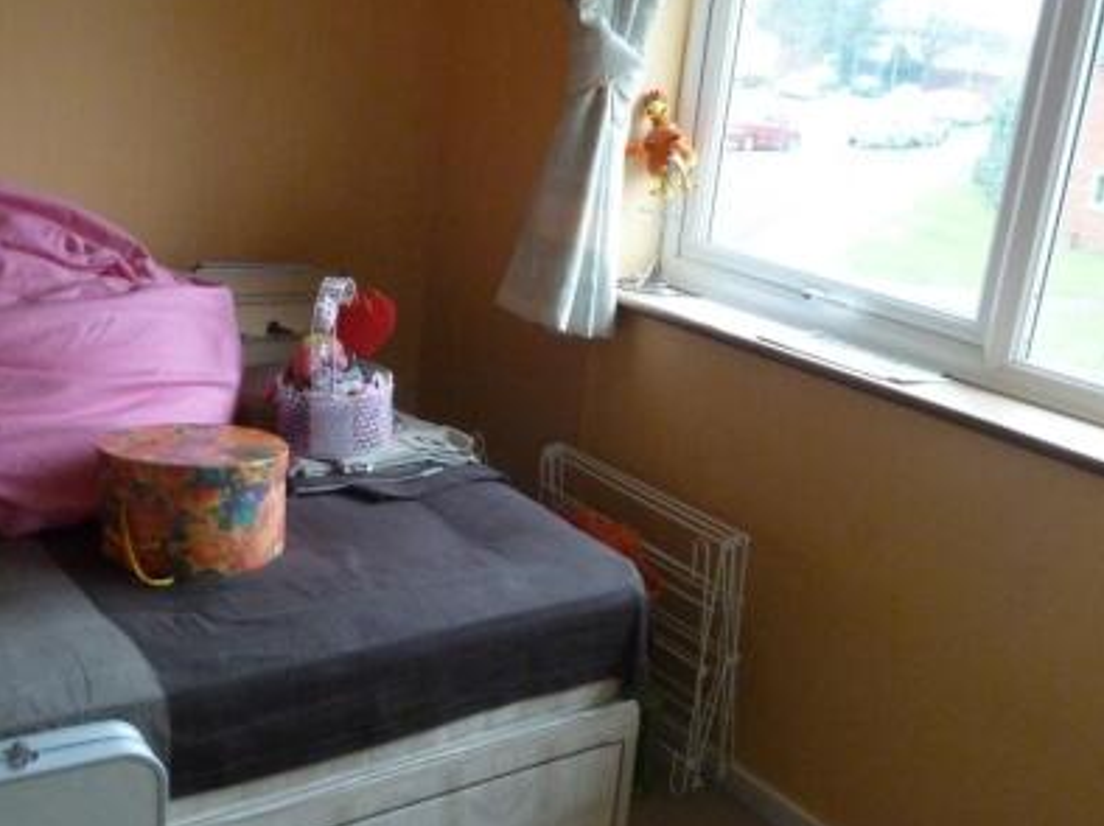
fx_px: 1275
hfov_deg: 46.8
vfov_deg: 35.9
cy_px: 463
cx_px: 587
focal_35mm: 40
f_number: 3.3
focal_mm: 4.4
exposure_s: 1/60
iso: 500
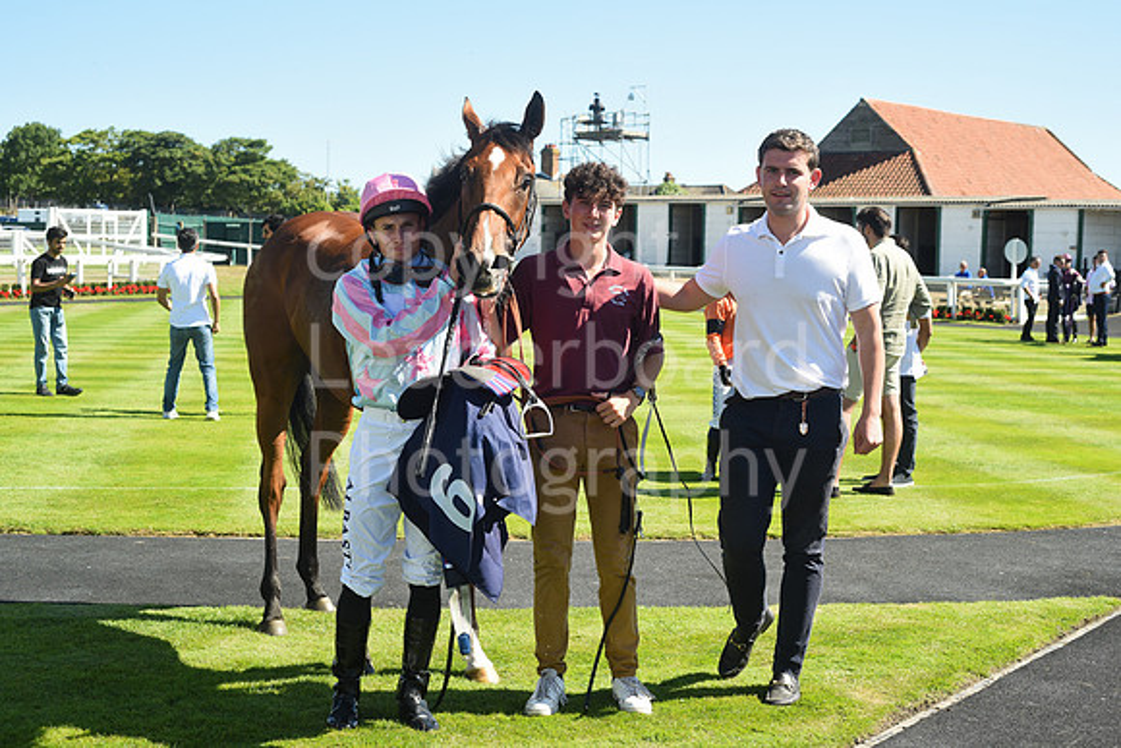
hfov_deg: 39.6
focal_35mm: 50
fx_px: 1557
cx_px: 560
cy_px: 374
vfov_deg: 27.0
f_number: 6.3
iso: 320
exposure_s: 1/640
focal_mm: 50
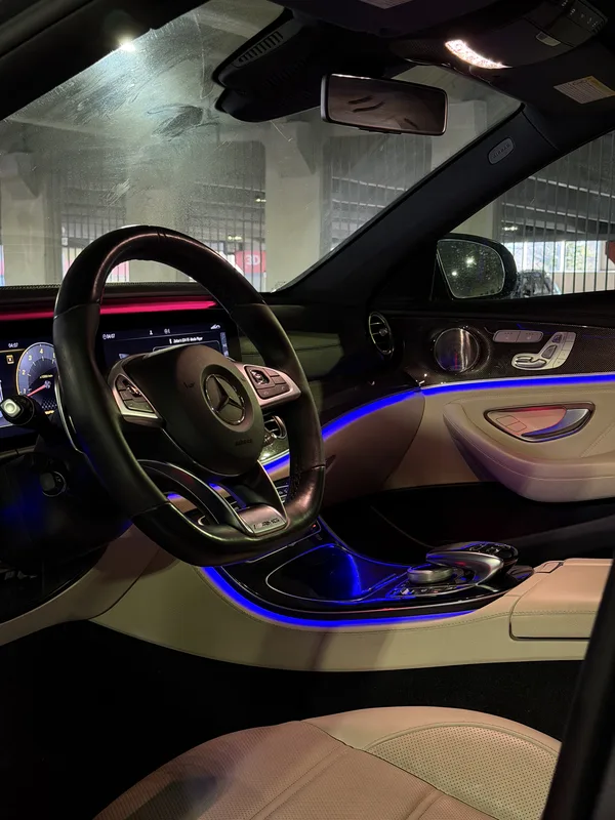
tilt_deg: -7.9
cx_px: 308
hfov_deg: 30.3
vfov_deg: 39.7
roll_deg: -0.4
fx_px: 1137
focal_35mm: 48
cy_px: 410
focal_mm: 6.76
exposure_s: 1/40
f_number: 1.78
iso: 320
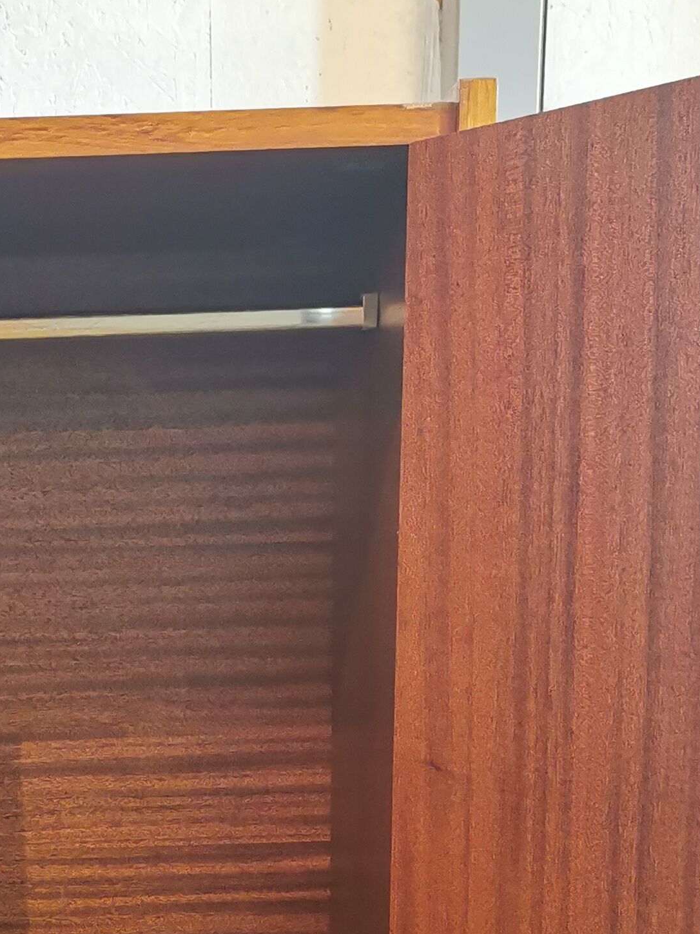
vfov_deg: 26.2
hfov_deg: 21.2
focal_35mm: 68
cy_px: 1049
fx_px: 1833
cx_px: 75
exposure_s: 1/50
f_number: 1.8
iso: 200
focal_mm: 5.58
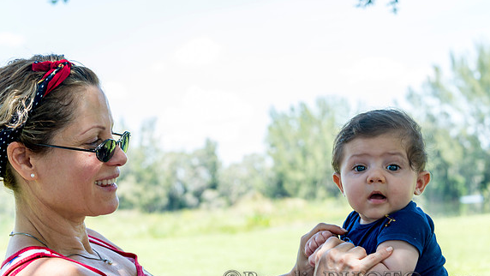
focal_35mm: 69
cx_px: 244
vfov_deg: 17.5
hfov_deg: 30.6
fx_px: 897
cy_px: 137
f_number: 6.3
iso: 200
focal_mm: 65
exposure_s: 1/125
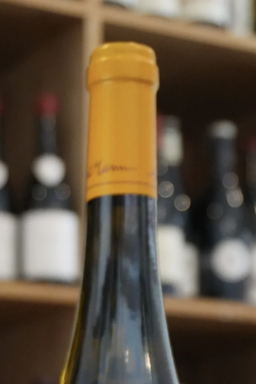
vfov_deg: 15.4
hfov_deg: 10.7
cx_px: 114
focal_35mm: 128
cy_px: 462
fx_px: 1367
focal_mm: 35
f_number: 5.6
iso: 4000
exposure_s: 1/160
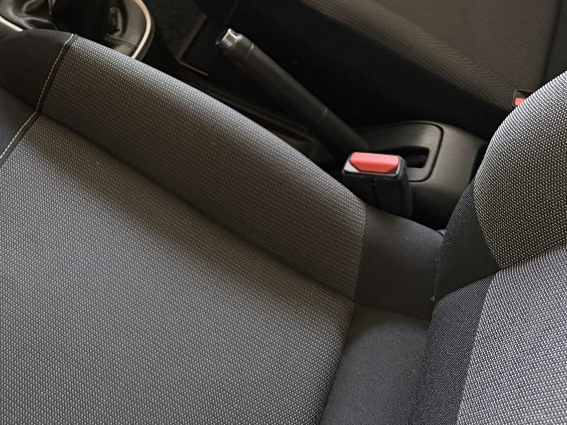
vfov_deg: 25.2
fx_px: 884
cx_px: 22
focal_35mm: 54
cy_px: -33
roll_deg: +0.4
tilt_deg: -42.8
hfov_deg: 33.1
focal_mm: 6.76
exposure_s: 1/60
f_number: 1.78
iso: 320
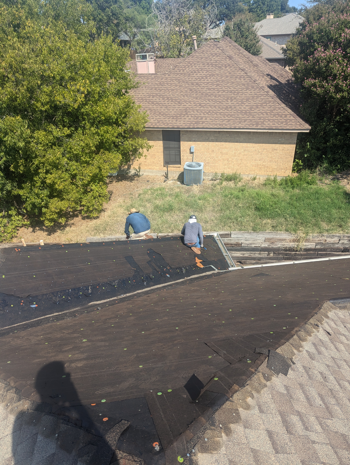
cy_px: 232
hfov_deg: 56.9
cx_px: 175
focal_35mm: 24
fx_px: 323
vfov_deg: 71.5
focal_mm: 6.81
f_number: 1.85
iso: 39
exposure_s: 1/1364
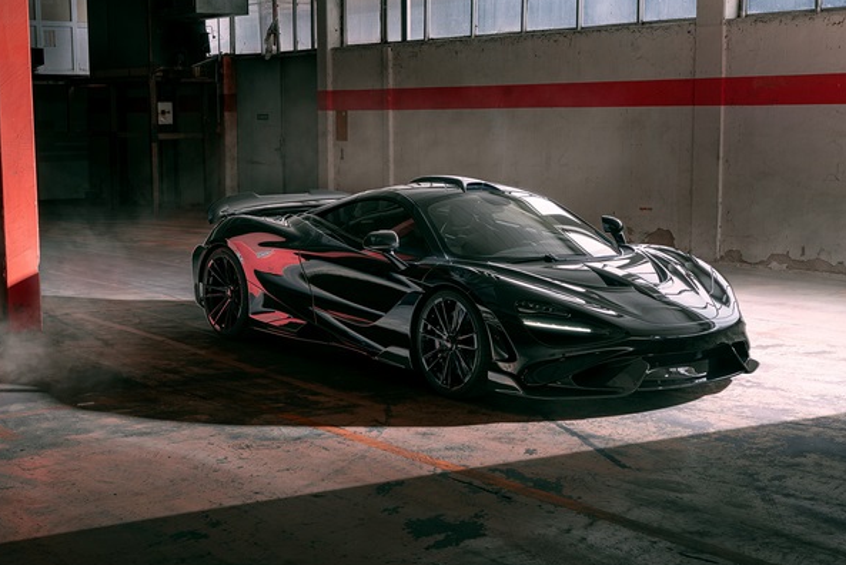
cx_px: 411
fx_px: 1387
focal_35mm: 59
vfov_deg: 23.0
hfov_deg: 33.9
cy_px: 303
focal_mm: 50
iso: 200
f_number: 5.6
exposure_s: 1/30
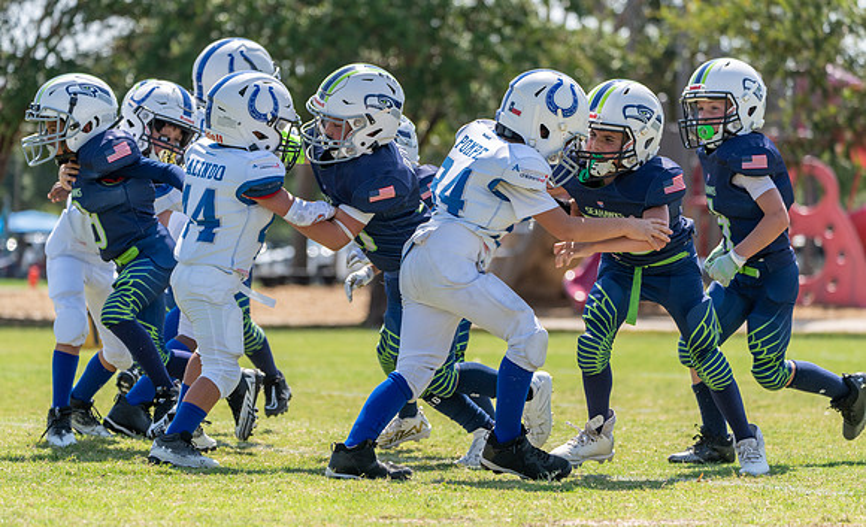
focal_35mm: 216
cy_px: 307
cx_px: 406
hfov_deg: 9.8
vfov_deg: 6.0
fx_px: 5057
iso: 320
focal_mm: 198
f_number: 5.6
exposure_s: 1/1250
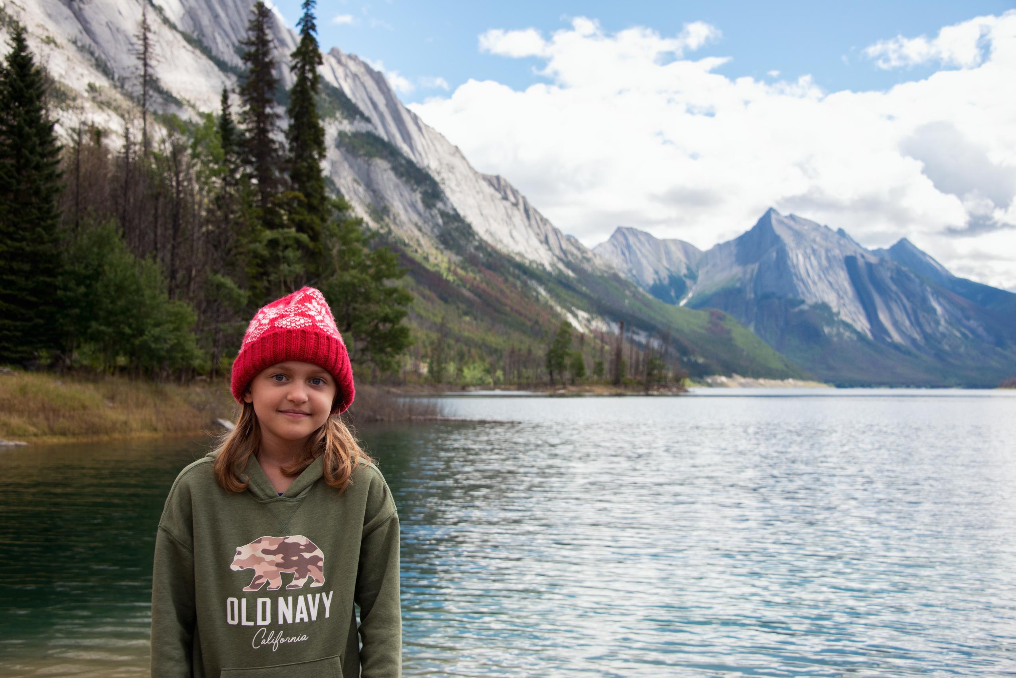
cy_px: 339
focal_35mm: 52
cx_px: 508
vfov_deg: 26.0
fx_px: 1468
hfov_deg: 38.2
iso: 800
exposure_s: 1/400
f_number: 8
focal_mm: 52
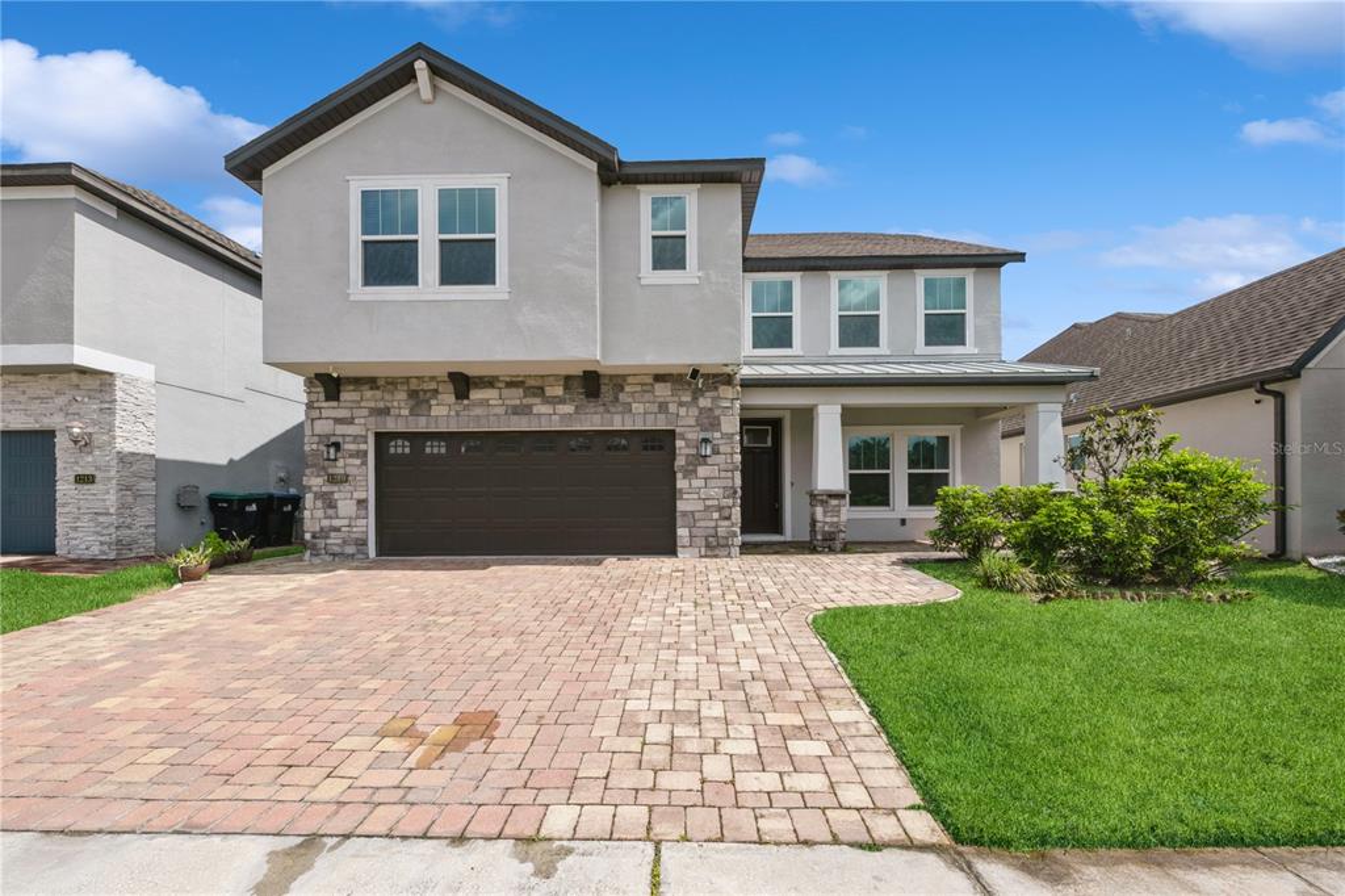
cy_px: 448
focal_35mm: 14
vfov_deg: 81.2
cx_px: 672
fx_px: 523
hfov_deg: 104.3
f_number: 11
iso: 100
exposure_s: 1/320
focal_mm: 14
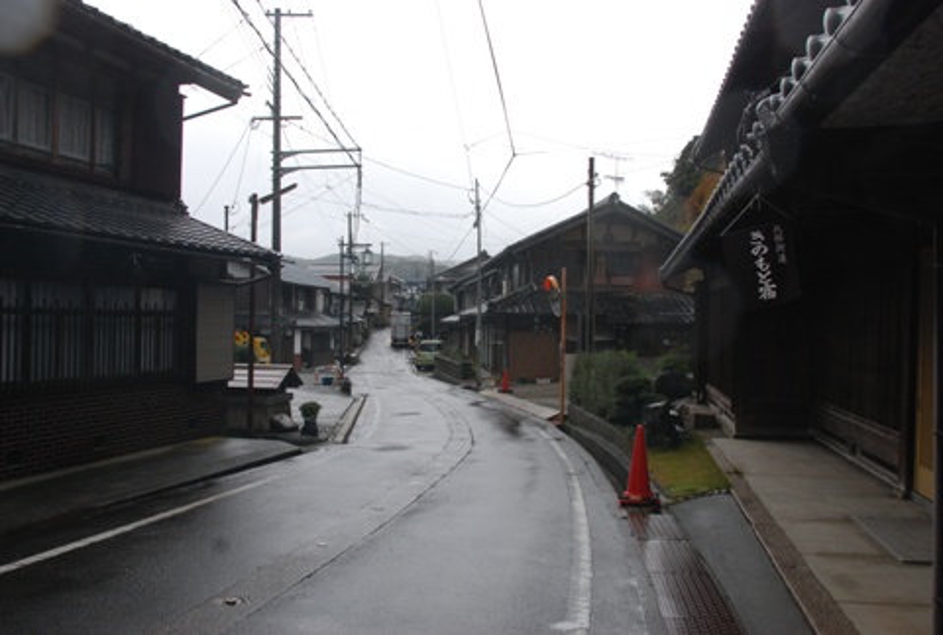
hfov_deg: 61.8
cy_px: 318
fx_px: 788
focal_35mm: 30
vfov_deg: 43.9
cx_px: 472
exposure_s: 1/60
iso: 400
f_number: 7.1
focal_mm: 20
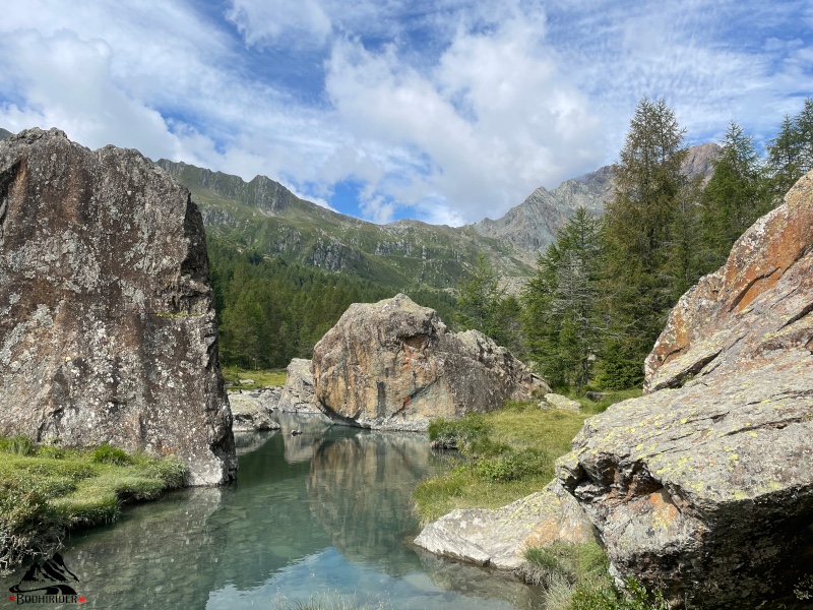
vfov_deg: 53.1
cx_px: 406
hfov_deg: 67.3
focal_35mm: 26
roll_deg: -0.3
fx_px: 611
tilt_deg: +7.3
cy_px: 305
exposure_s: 1/3125
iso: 32
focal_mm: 4.2
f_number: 1.6
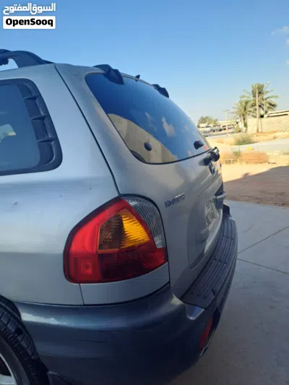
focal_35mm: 25
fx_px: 278
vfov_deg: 69.4
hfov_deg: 54.9
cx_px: 144
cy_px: 192
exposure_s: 1/853
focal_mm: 4.65
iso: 32
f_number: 1.8
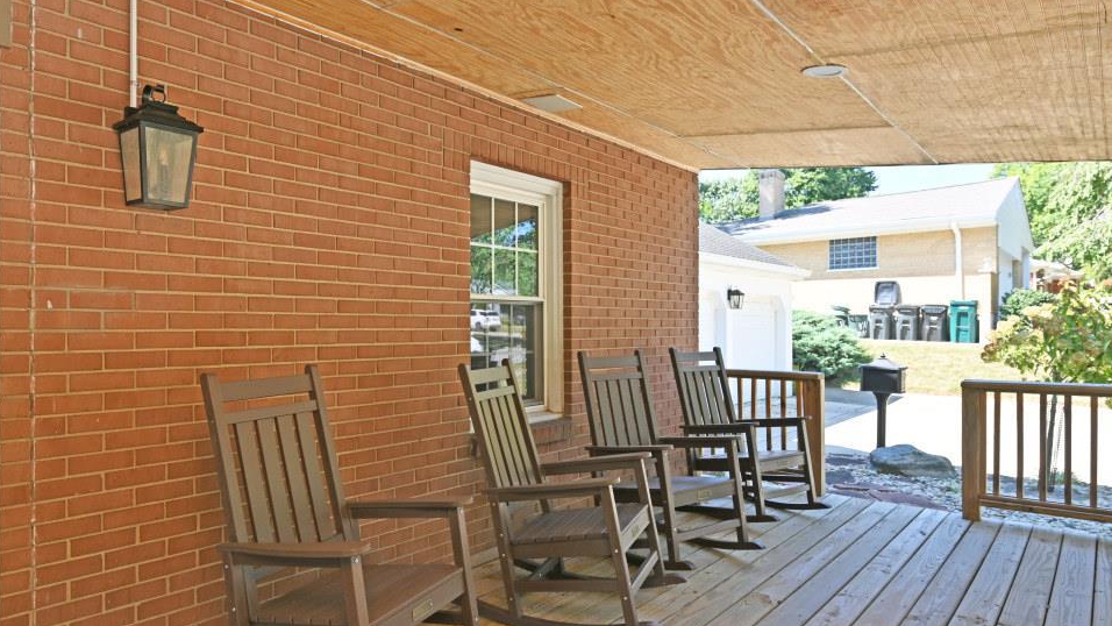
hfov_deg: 78.1
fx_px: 678
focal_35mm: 23
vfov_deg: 49.5
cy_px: 326
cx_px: 469
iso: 100
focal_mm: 14
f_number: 5.6
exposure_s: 1/125
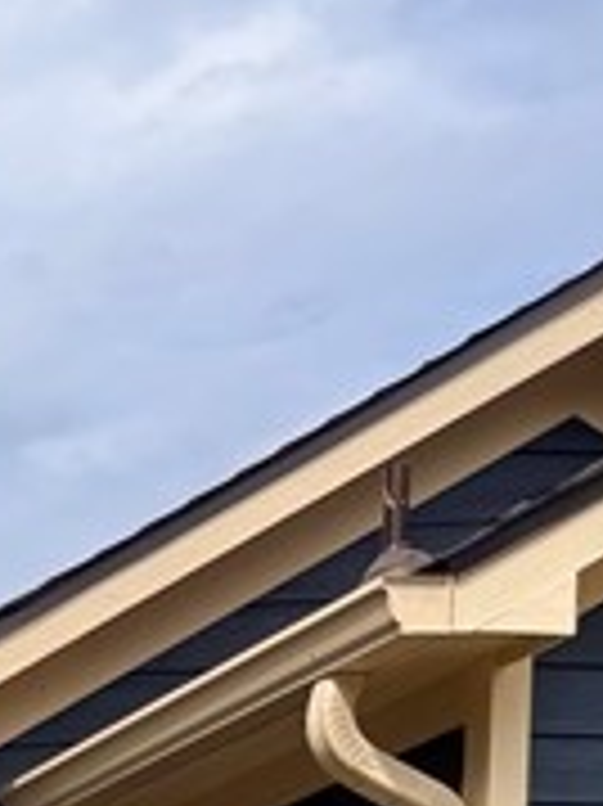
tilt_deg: -3.4
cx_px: -929
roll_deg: +0.4
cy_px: 1810
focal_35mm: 137
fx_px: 3186
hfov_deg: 9.4
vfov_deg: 12.1
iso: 80
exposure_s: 1/3247
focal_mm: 6.76
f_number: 1.78
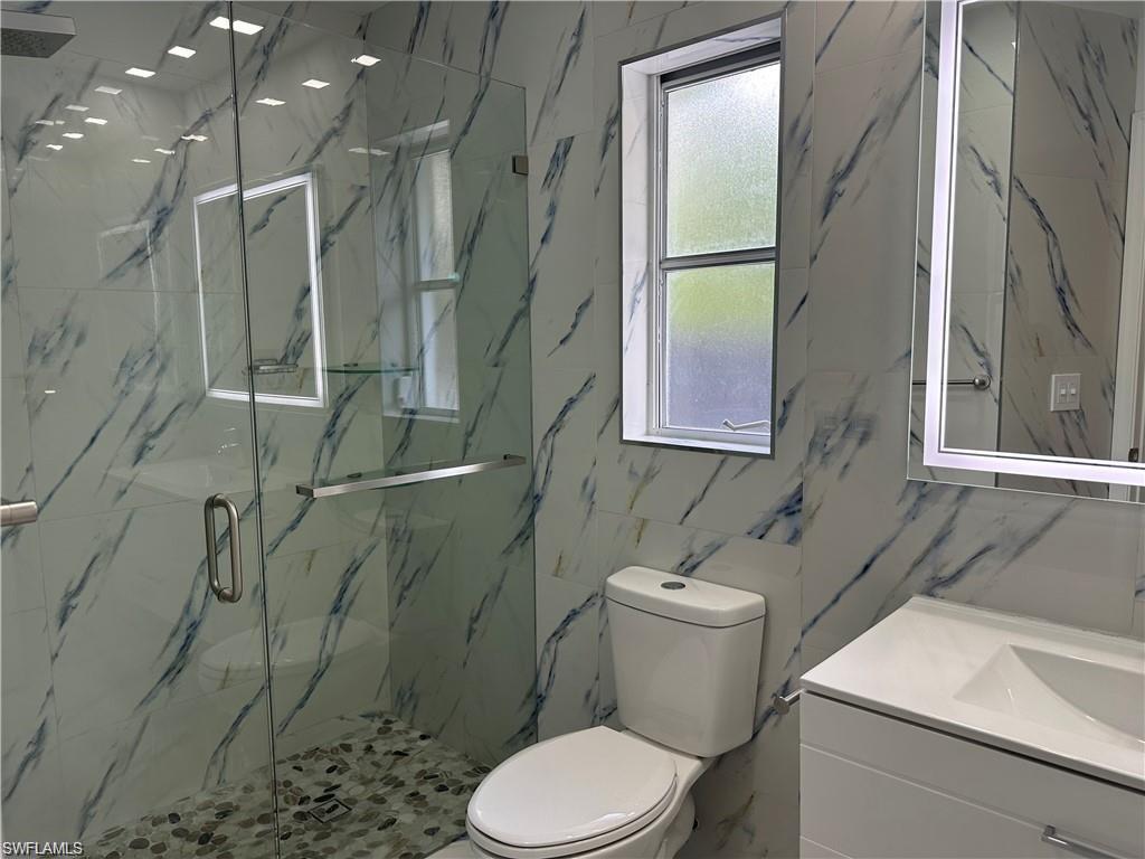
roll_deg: +0.7
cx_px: 572
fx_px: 794
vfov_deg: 56.8
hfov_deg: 71.6
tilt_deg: -6.9
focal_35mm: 24
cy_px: 430
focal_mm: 6.86
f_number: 1.78
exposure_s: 1/141
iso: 80
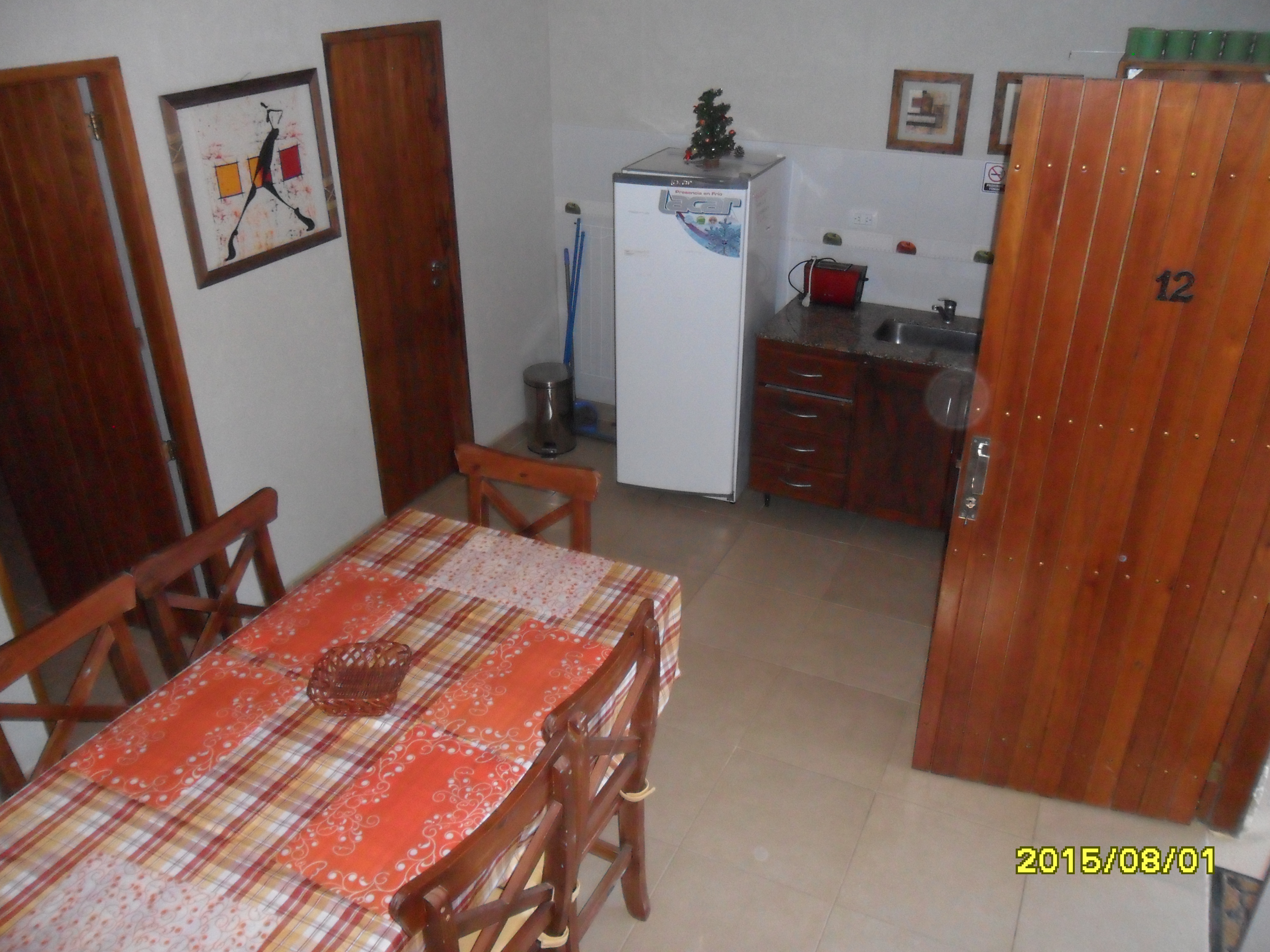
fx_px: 991
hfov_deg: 65.3
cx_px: 635
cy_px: 476
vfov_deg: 51.4
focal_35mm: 27
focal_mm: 4.9
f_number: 3.5
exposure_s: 1/45
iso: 400
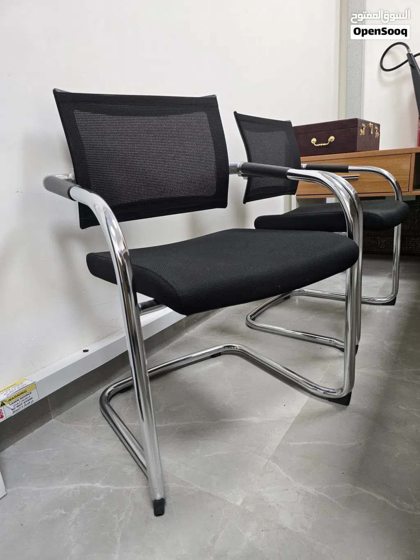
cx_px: 210
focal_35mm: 23
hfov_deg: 58.9
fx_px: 372
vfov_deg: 73.9
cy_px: 280
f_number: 1.7
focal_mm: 6.3
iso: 500
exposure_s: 1/120
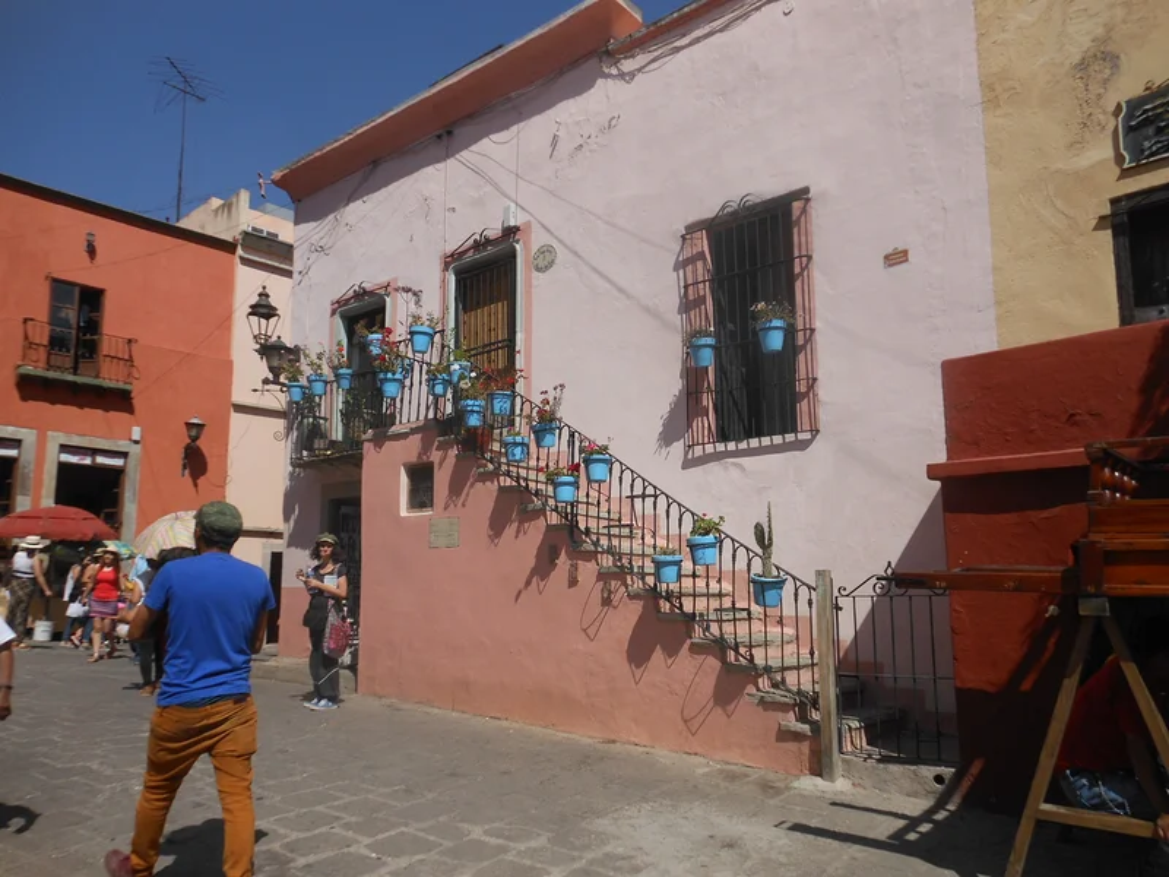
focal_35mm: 25
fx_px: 844
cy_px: 438
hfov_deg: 69.4
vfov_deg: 54.9
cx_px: 584
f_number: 10.2
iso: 80
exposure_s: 1/200
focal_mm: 4.5
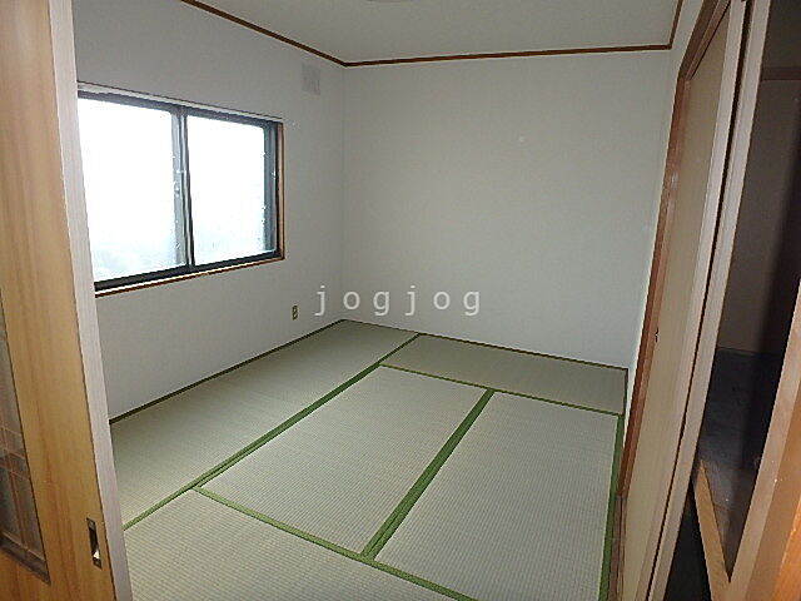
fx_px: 486
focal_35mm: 21
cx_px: 400
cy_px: 300
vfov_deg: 63.4
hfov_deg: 79.0
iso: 125
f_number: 3.5
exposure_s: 1/100
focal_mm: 3.7
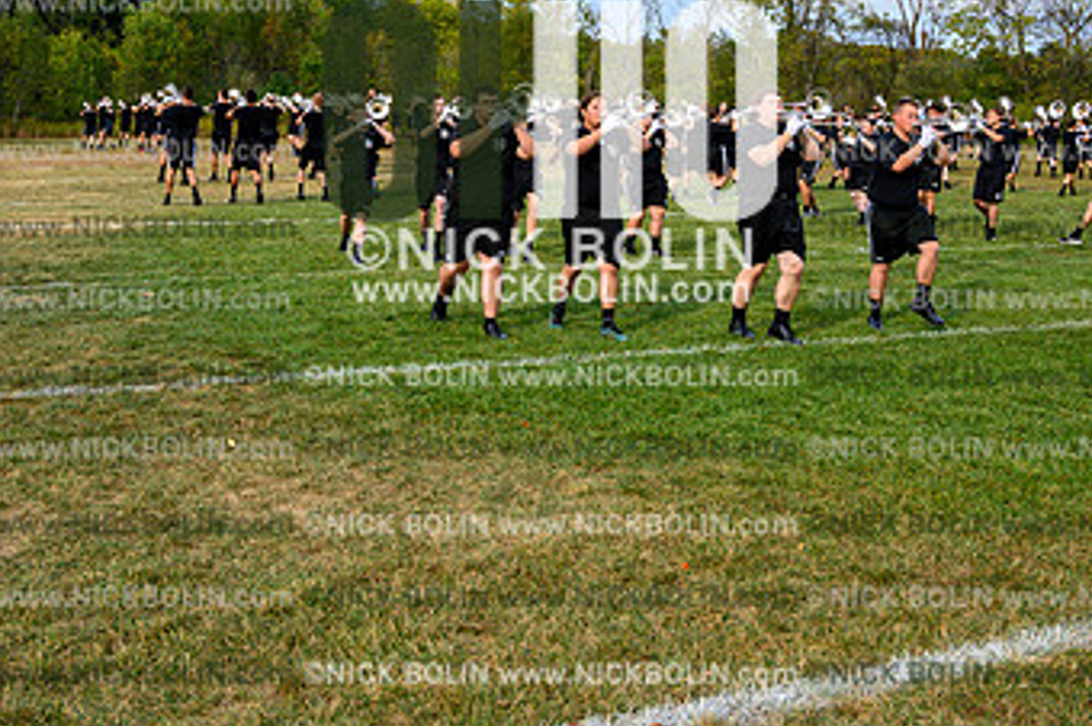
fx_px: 1242
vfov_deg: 31.8
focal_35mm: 41
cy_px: 151
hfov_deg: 47.4
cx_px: 549
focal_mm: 24
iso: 200
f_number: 4.5
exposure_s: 1/2000
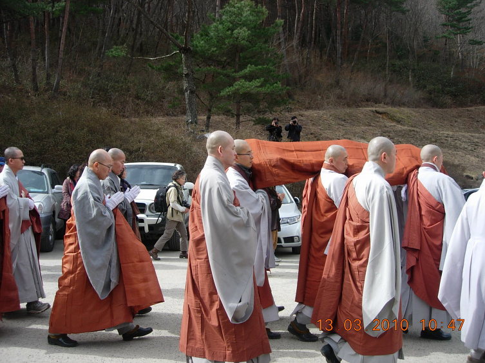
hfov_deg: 49.0
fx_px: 532
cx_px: 242
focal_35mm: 38
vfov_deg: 37.7
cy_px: 182
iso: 64
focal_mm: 7.8
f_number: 2.8
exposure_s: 1/790
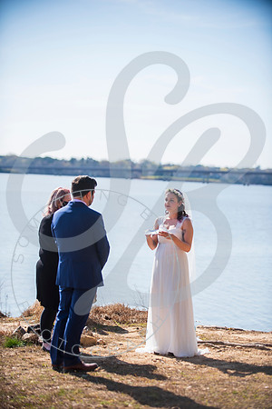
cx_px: 136
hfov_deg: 14.4
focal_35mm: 95
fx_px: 1077
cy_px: 204
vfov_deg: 21.5
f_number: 2.8
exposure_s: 1/1000
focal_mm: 95
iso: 100
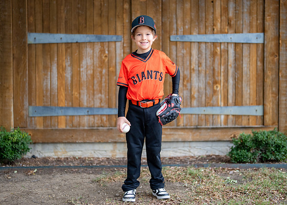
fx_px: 521
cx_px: 146
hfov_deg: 30.8
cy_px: 98
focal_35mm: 64
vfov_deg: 22.3
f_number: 1.2
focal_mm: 50
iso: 500
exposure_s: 1/640
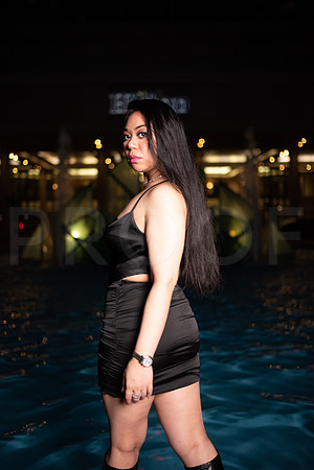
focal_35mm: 35
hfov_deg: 37.9
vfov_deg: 54.4
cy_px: 235
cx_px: 157
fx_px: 458
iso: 800
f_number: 1.4
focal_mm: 35
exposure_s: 1/640
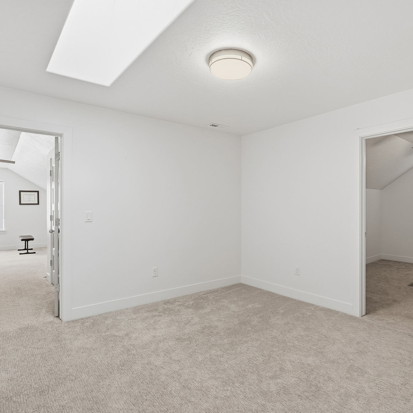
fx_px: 297
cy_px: 209
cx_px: 241
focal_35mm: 22
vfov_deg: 69.6
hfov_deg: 69.1
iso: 250
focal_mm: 17
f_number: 10
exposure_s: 1/160
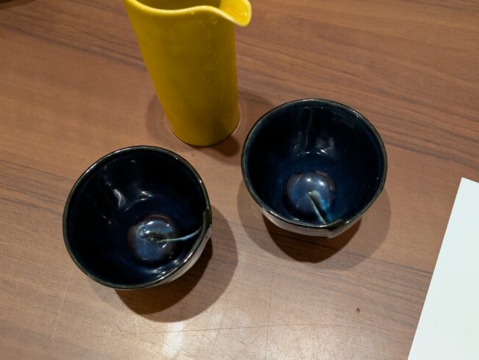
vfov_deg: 36.8
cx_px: 230
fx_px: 540
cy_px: 156
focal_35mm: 39
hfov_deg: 47.8
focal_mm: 5.43
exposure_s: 1/33.3
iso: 442
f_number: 1.89
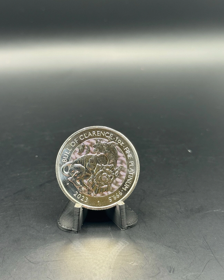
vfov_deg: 32.0
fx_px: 489
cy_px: 141
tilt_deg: -26.9
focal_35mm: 59
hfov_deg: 25.8
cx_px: 108
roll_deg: -1.5
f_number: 1.78
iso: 64
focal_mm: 6.76
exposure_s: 1/60
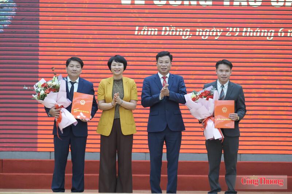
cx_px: 146
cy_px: 97
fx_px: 1411
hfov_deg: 11.8
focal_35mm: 174
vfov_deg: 7.9
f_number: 4.2
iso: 5000
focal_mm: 115.9
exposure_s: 1/340
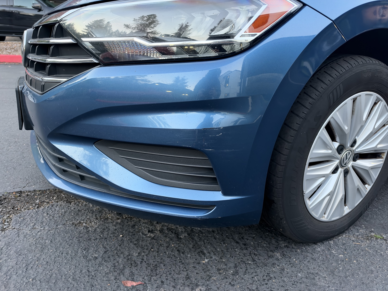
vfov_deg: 56.8
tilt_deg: -20.8
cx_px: 194
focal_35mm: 24
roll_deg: -1.3
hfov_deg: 71.6
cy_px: 146
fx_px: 269
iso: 500
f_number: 1.48
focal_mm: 6.93
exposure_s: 1/60
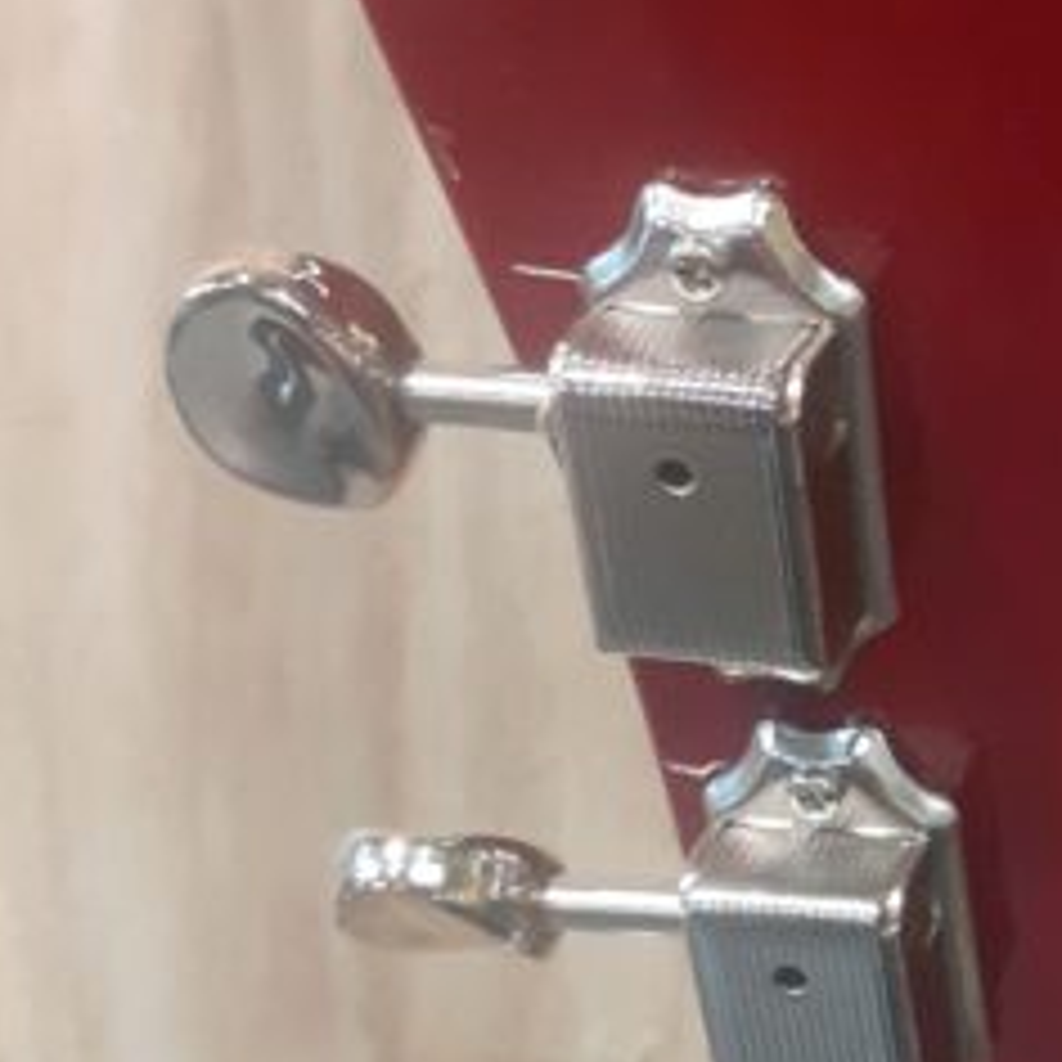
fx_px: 2811
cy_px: 828
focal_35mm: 81
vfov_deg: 21.2
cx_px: 1310
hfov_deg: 19.9
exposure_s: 1/25
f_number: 1.9
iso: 500
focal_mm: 3.6
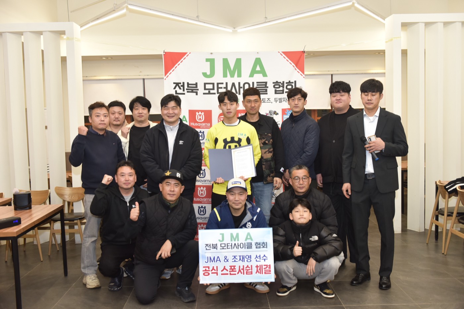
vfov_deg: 35.1
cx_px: 232
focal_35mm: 38
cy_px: 154
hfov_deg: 50.7
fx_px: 490
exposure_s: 1/125
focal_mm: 38
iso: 1250
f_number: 4
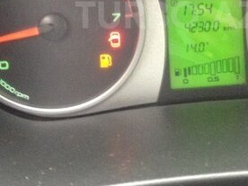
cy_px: 15
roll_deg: +2.3
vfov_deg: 18.3
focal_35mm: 79
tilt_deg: -24.5
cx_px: 167
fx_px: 566
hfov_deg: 24.6
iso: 250
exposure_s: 1/20
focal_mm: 4.12
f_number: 2.4
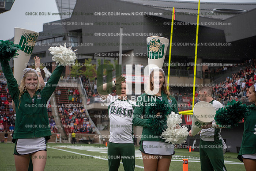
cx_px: 128
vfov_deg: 19.5
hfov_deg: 28.8
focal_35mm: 70
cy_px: 86
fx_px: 498
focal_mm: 70
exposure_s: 1/1000
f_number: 2.8
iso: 250
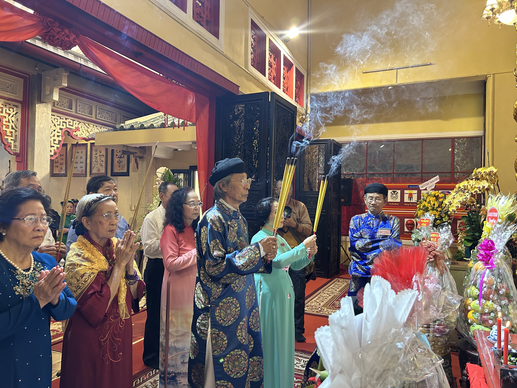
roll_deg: -1.2
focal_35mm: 26
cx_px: 258
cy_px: 194
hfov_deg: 67.3
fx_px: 388
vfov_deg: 53.1
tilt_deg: +1.2
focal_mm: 5.7
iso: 200
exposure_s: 1/50
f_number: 1.5
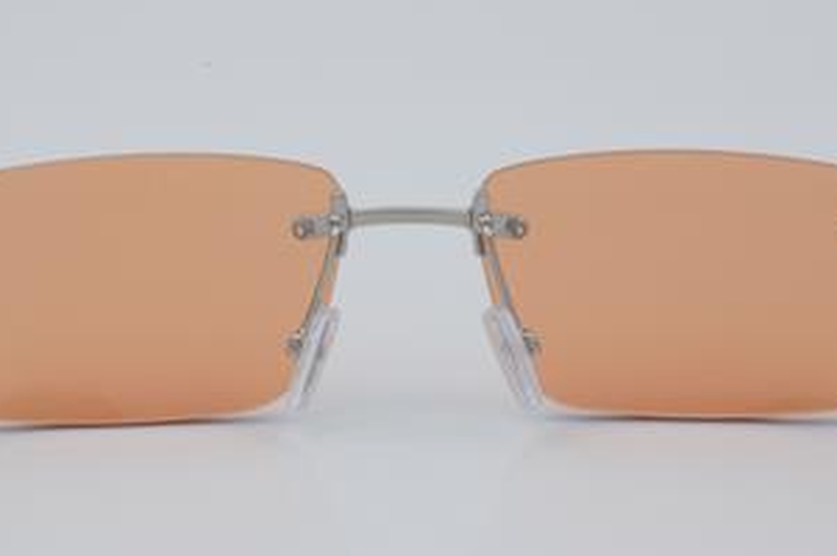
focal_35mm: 110
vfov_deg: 12.5
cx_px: 412
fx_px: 2547
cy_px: 272
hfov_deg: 18.7
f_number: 32
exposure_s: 1/4
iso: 100
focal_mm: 55
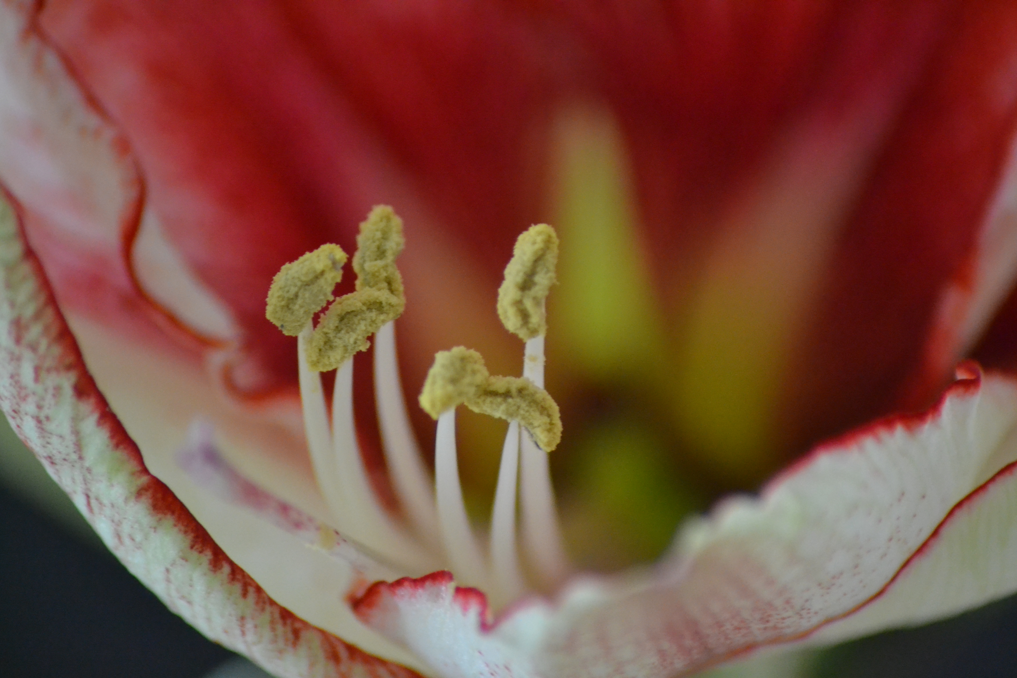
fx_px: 9745
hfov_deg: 6.0
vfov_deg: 4.0
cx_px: 508
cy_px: 339
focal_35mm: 345
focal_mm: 230
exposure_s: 1/160
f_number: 5
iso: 3200
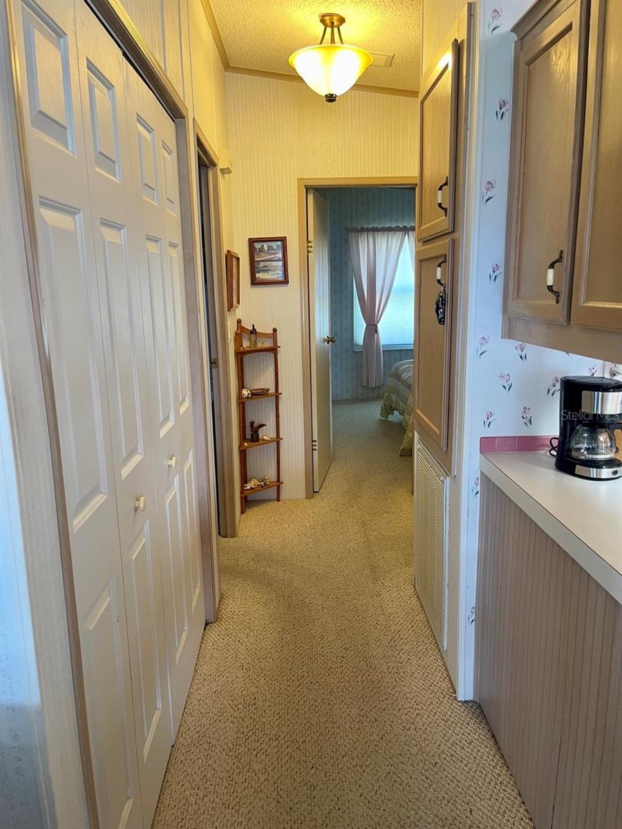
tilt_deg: -11.0
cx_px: 311
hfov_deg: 54.9
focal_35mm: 25
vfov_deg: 69.4
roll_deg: +1.9
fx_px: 599
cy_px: 414
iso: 160
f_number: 1.6
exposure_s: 1/60
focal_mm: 5.1
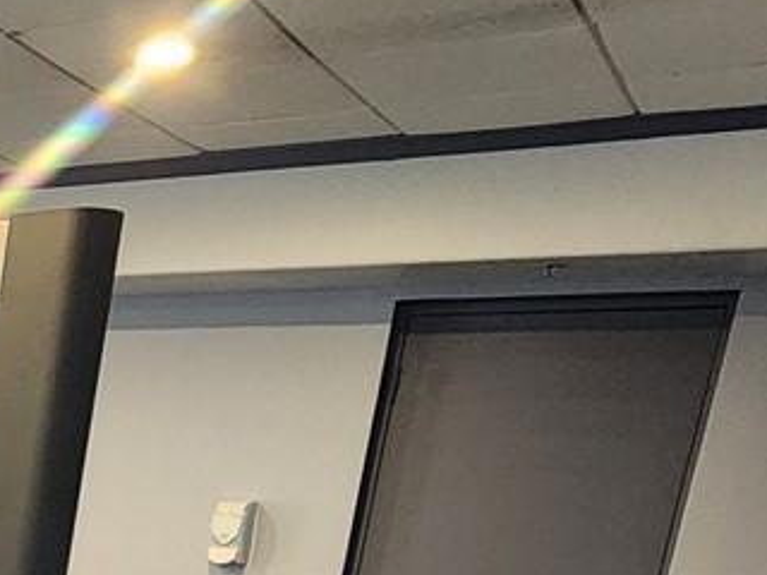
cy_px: 946
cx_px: -520
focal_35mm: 65
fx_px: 1440
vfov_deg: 18.9
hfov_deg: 21.9
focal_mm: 2.2
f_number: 2.2
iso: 400
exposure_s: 1/30
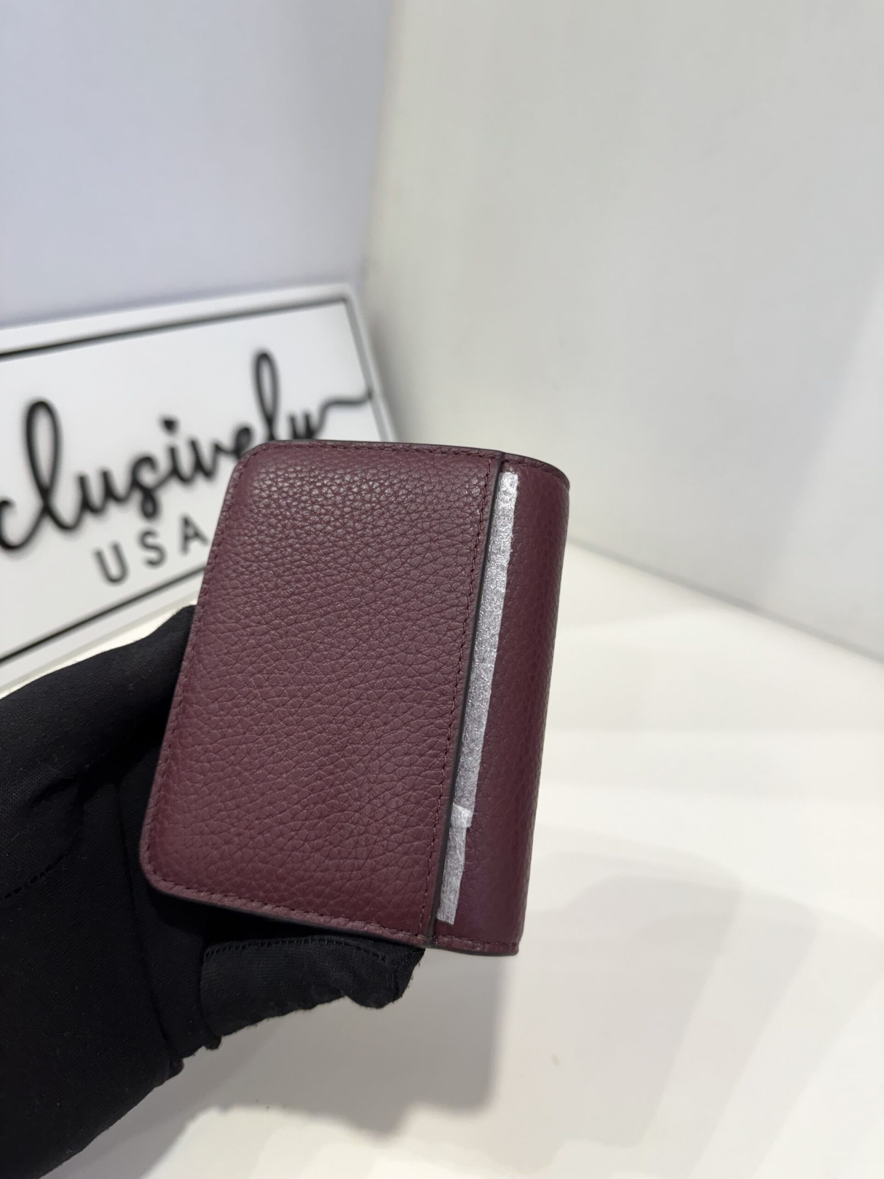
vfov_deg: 71.6
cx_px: 442
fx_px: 817
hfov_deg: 56.8
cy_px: 590
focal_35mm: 24
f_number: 1.78
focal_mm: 6.76
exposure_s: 1/100
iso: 160
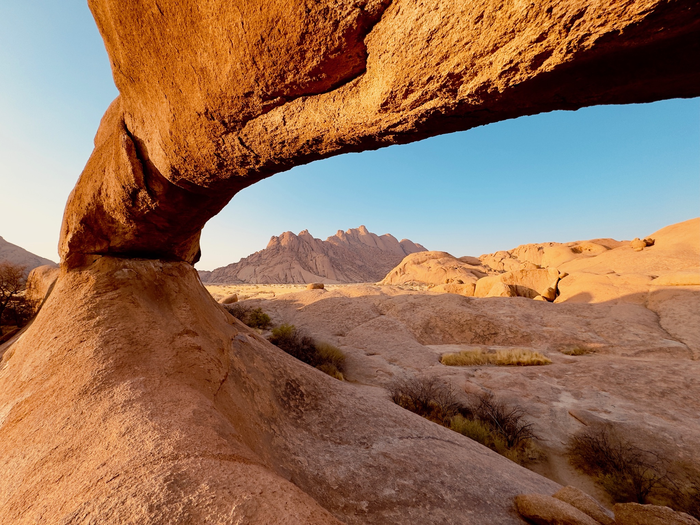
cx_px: 350
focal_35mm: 14
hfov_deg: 102.1
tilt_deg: +4.9
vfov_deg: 85.7
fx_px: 283
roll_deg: +1.4
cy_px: 262
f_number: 2.2
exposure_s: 1/741
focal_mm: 2.22
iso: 50
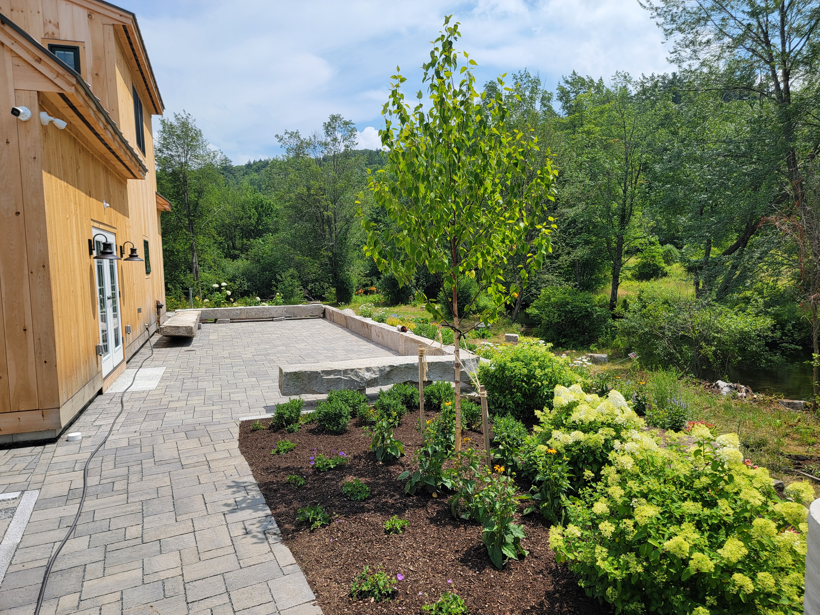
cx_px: 410
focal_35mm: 24
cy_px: 308
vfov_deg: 56.8
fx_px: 569
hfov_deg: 71.6
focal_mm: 6.7
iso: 16
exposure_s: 1/1120
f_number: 1.8
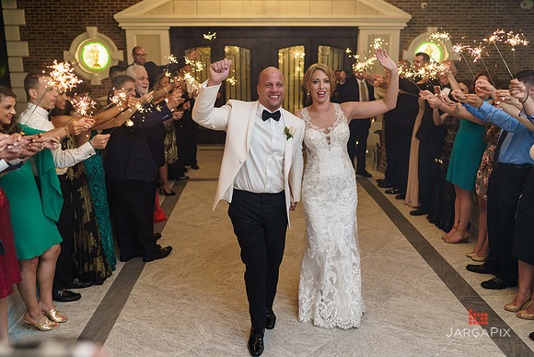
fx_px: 519
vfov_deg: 37.9
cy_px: 178
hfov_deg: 54.4
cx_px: 267
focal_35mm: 35
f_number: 2
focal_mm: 35
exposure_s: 1/200
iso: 1600
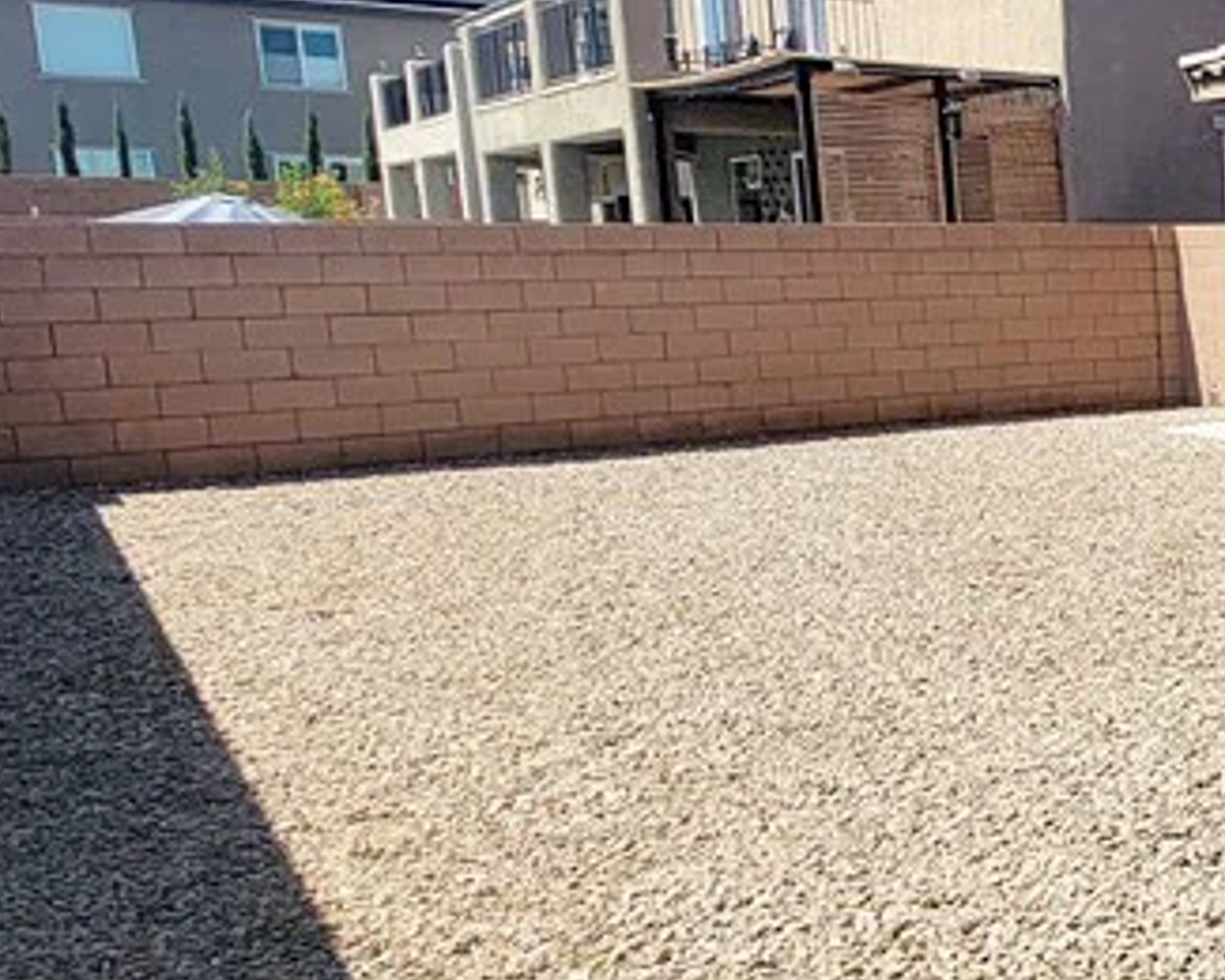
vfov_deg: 37.3
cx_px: 1798
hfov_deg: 29.6
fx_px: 1450
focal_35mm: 40
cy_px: 452
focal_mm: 2.2
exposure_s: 1/1667
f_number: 2.2
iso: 50
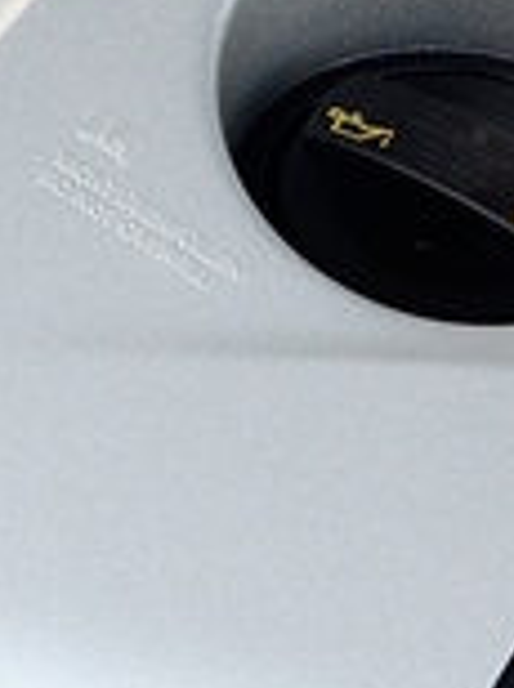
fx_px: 5523
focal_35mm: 278
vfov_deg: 7.0
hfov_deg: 5.3
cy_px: -371
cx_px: -299
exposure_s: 1/15
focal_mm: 29
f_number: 9
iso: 400
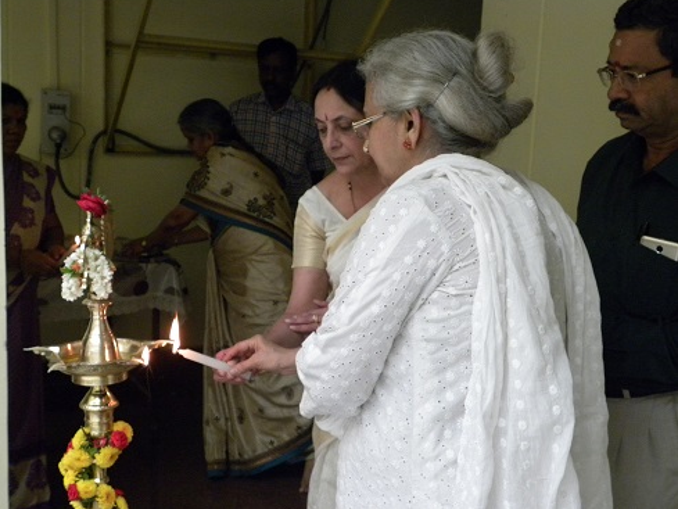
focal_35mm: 47
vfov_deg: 30.9
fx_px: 921
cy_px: 253
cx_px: 333
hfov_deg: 40.4
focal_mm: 8.2
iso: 400
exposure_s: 1/58.5
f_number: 3.2
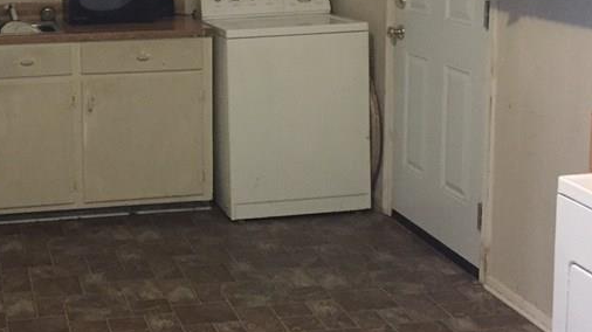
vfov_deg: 18.6
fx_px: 1004
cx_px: 135
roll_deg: -0.7
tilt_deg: -8.2
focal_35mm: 64
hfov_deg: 32.1
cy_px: 57
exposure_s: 1/15
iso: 320
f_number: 2.2
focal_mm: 4.15
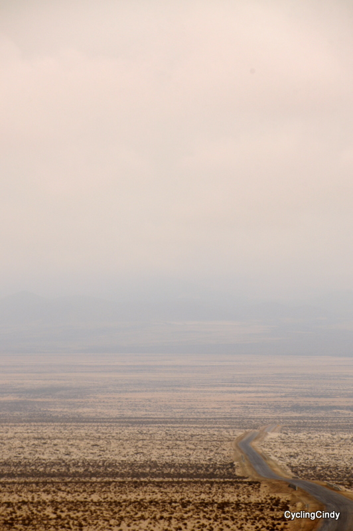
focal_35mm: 405
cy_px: 266
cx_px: 176
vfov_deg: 5.1
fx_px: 5967
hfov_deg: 3.4
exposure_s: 1/160
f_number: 13
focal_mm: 270
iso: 200
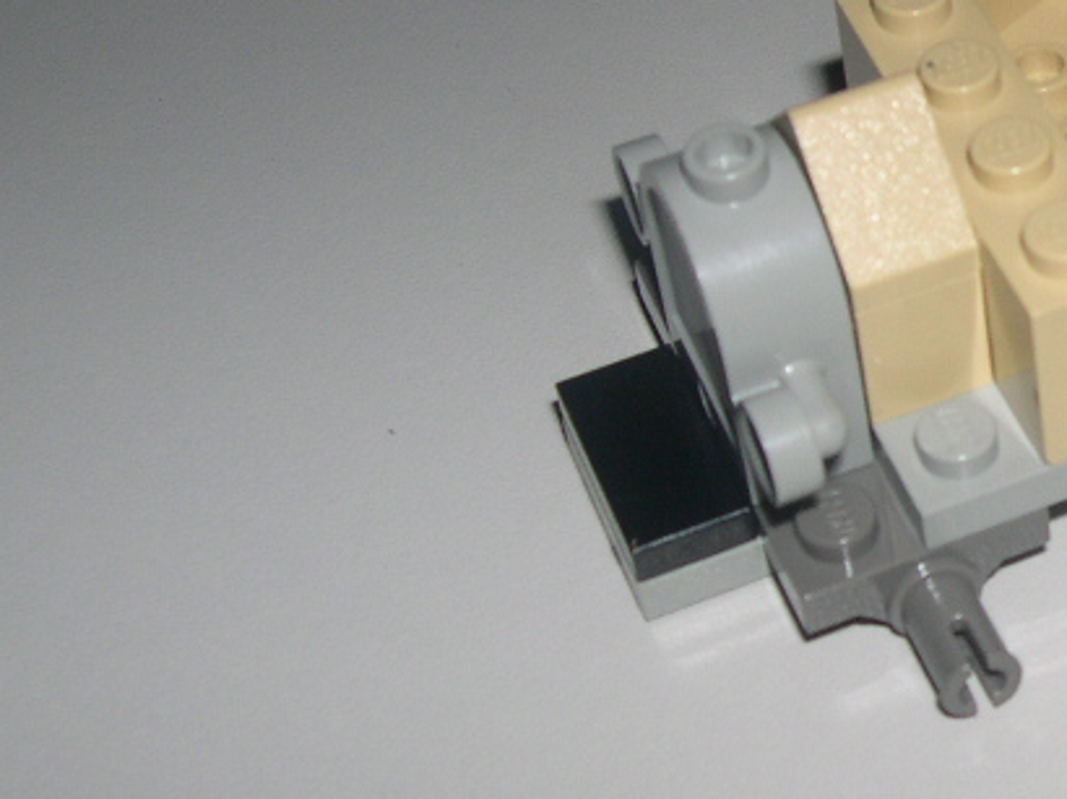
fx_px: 2927
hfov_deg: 19.6
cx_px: 1249
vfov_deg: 15.5
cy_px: 265
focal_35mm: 95
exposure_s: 1/60
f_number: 7.6
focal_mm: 8
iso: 100
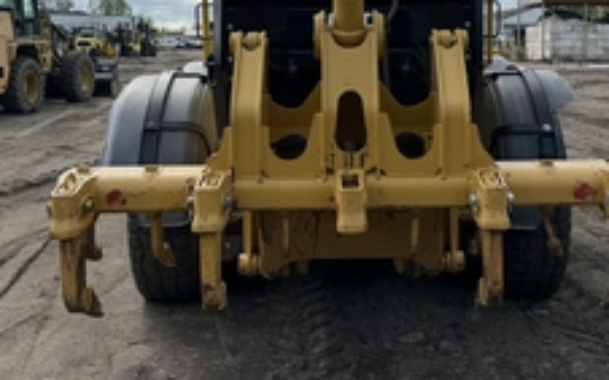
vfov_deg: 28.2
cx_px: 348
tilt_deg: -3.8
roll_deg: +0.5
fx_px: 747
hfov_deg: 44.3
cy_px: 100
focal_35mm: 45
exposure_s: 1/3953
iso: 100
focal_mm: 6.76
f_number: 1.78
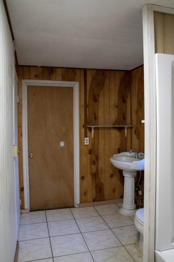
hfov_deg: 51.3
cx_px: 86
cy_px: 130
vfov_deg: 71.5
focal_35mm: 25
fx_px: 181
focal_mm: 24
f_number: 2.8
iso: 800
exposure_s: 1/160
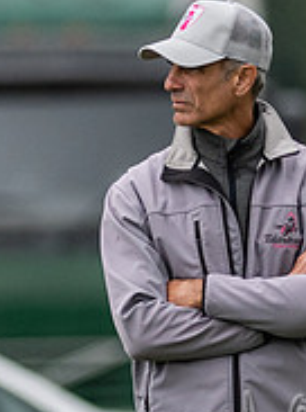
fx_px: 24435
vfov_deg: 1.0
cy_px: 375
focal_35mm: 2061
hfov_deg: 0.7
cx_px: 235
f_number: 2.8
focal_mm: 300
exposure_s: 1/6400
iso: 400
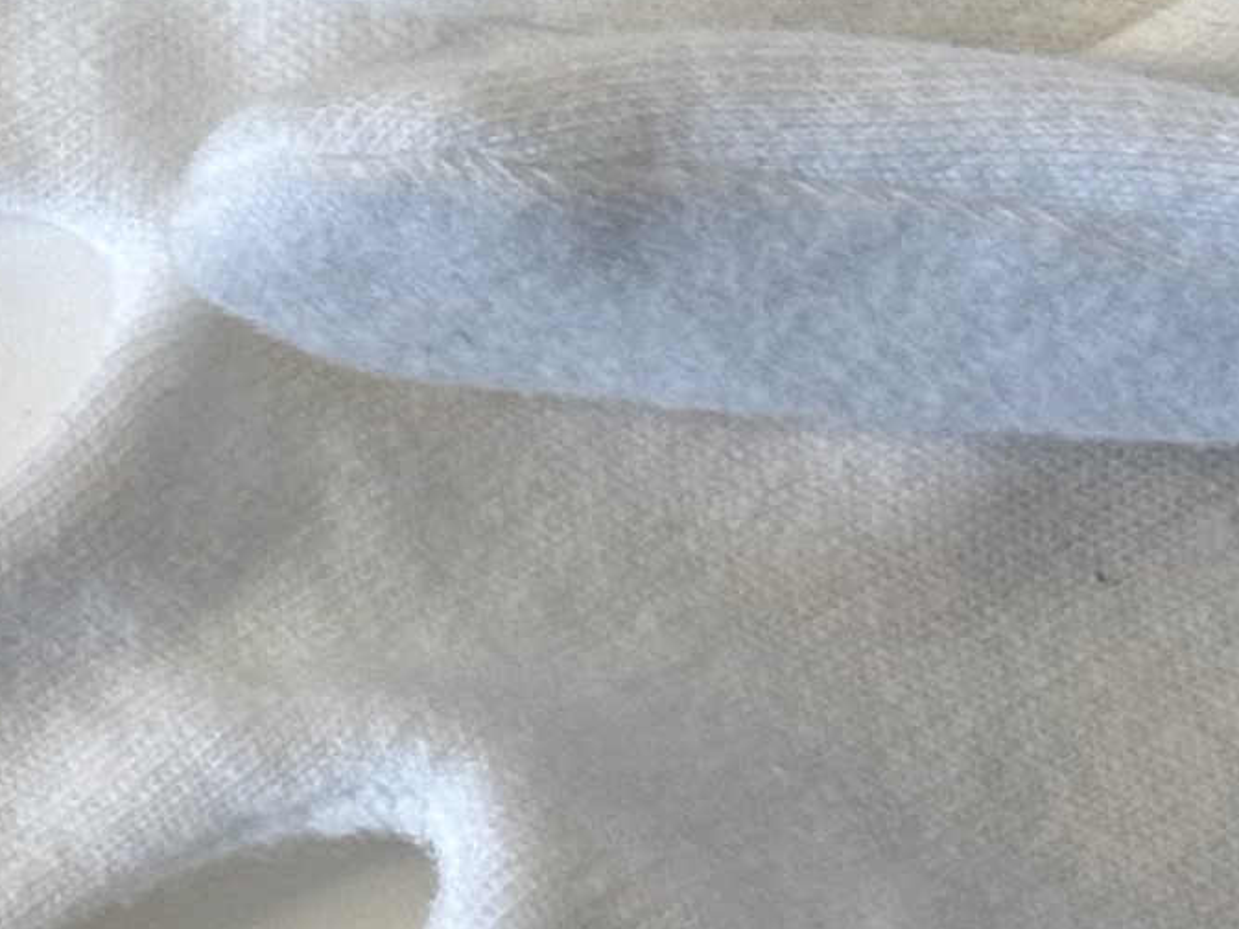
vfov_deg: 5.0
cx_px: -1930
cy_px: -1147
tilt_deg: -80.9
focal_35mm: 288
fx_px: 10308
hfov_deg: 6.5
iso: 80
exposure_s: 1/120
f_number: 1.78
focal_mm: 6.76
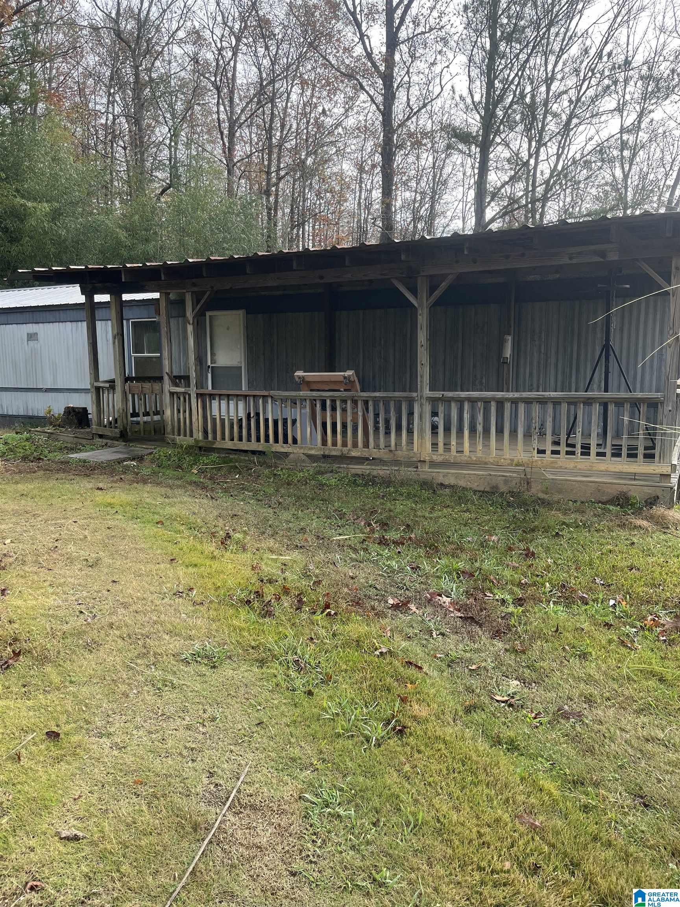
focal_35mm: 26
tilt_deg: -8.5
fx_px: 681
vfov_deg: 67.3
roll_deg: +0.0
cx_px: 340
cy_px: 454
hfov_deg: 53.1
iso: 50
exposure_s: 1/772
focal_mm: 5.1
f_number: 1.6
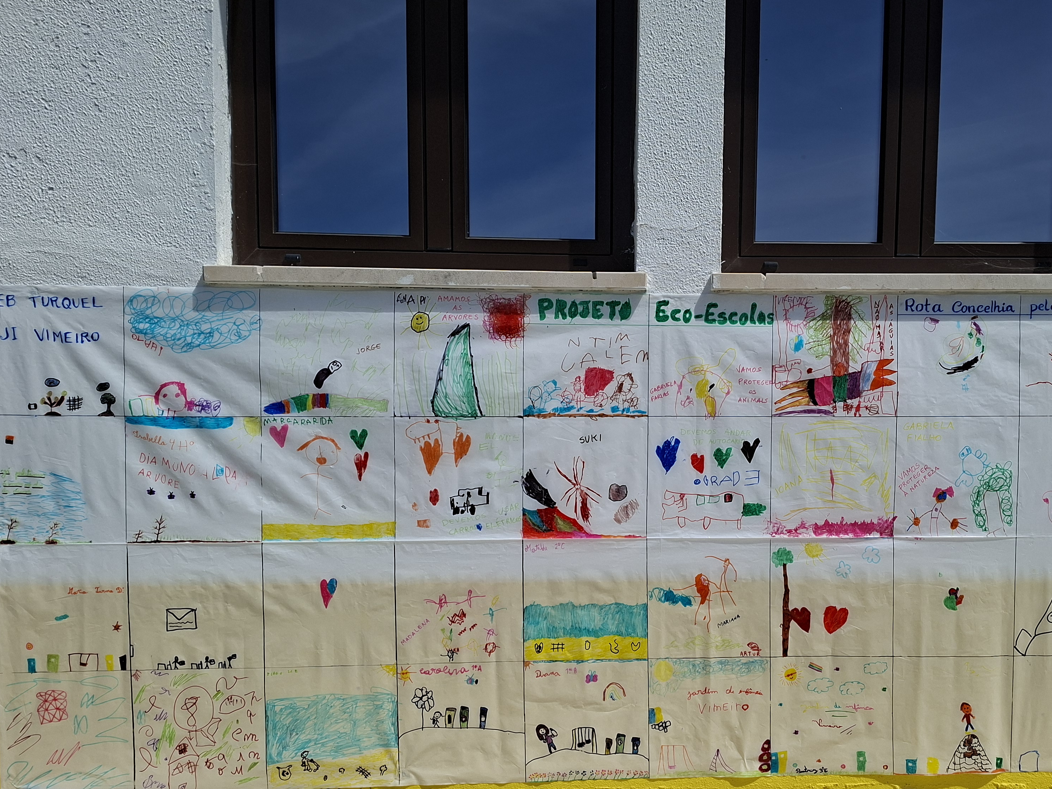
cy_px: 460
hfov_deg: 57.9
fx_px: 942
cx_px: 633
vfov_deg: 45.3
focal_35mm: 31
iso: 50
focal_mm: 5.54
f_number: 1.8
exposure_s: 1/3559
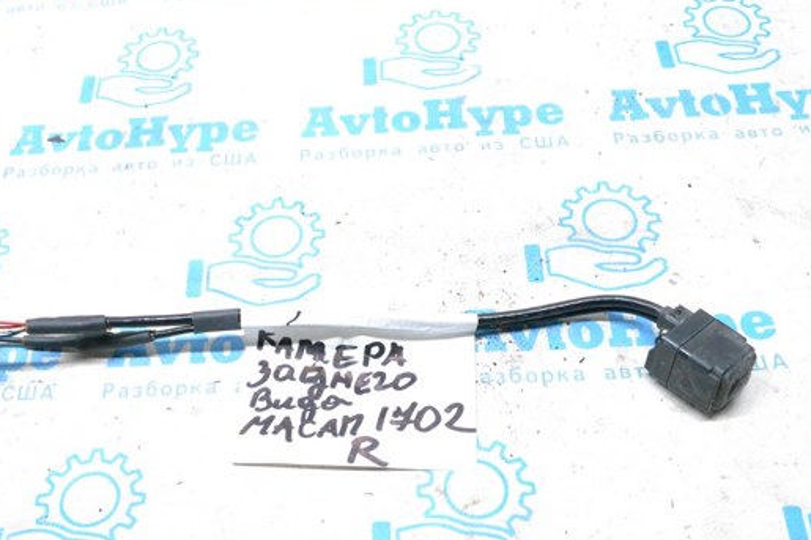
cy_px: 296
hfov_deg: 47.1
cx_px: 324
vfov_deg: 32.6
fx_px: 923
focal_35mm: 41
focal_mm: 22
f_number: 9
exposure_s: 1/160
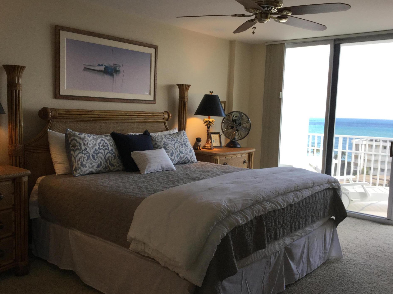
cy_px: 152
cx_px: 195
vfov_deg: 42.9
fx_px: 375
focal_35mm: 33
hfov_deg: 55.4
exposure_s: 1/120
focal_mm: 3.3
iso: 40
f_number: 2.4
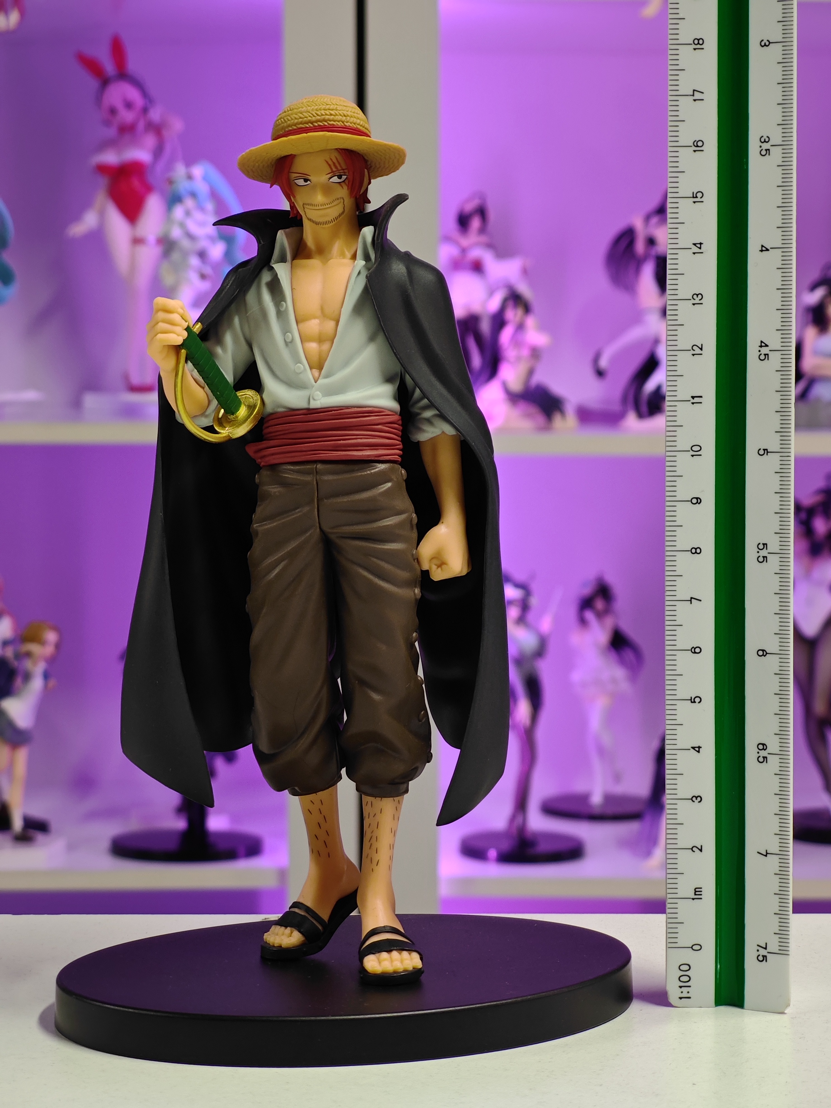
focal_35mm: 80
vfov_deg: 24.4
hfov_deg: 18.4
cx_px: 416
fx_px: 2561
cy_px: 554
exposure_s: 1/18.1
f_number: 2.4
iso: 400
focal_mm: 7.48
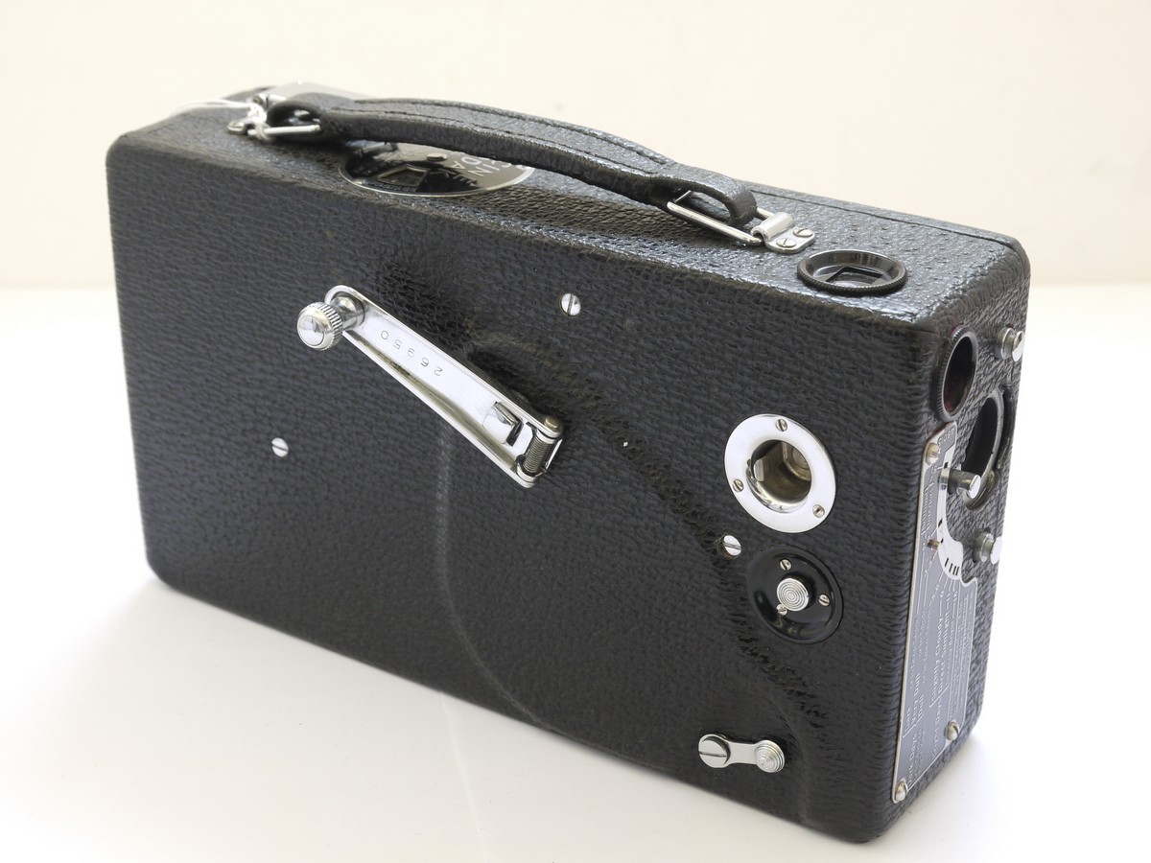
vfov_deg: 23.7
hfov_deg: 31.2
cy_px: 432
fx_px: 2062
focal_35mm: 62
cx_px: 576
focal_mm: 31
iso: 400
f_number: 10
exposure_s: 1/8
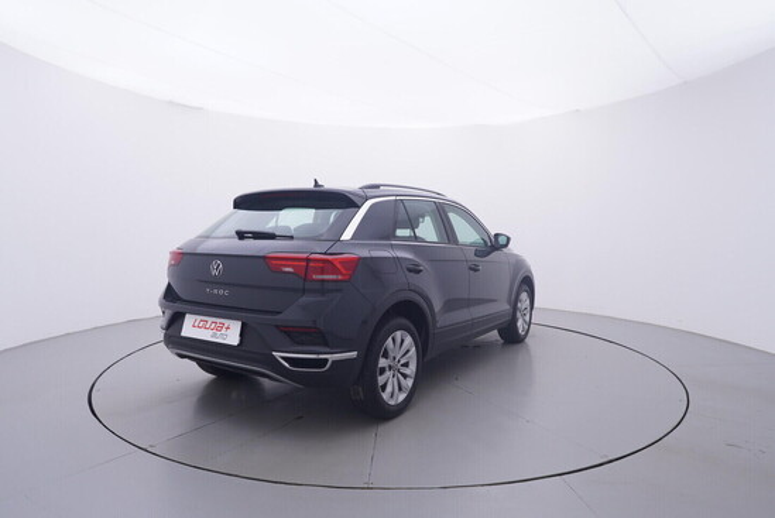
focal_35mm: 22
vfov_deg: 56.2
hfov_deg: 77.3
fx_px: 485
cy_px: 259
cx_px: 388
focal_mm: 15
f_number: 5
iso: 200
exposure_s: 1/80
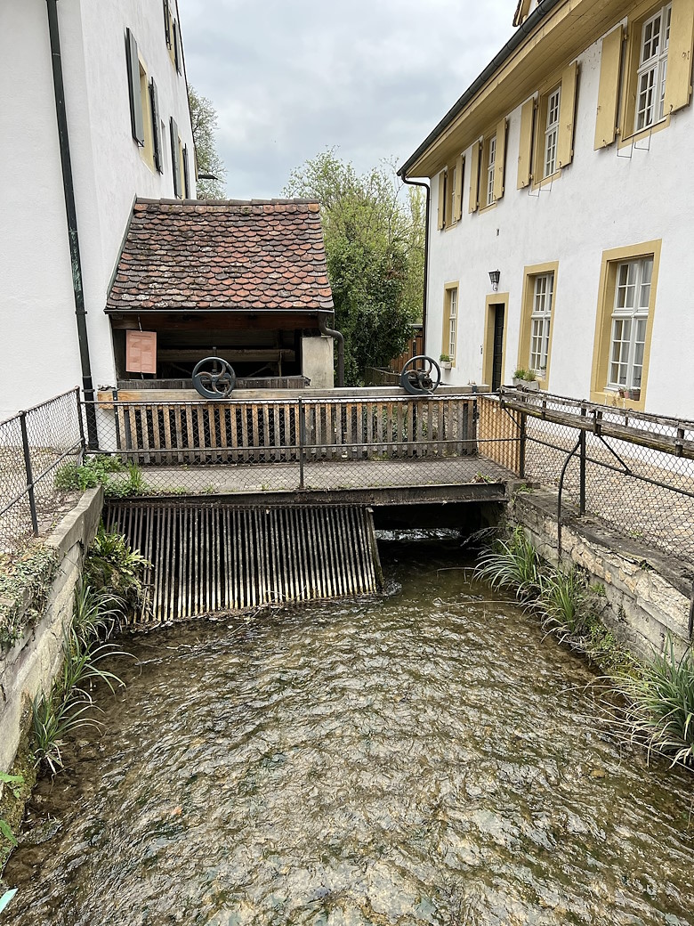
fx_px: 695
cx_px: 347
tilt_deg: -7.8
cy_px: 463
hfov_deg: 53.1
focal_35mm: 26
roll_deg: +1.4
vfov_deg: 67.3
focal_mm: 5.7
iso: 50
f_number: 1.5
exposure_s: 1/555
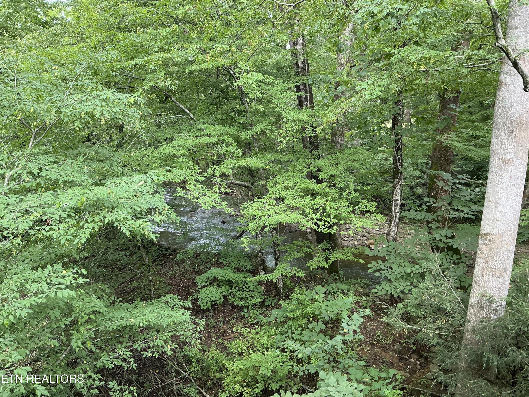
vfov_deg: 49.7
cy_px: 198
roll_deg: +0.6
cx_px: 264
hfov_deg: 63.4
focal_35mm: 28
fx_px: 428
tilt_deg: -11.7
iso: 40
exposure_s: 1/60
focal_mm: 3
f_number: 1.8
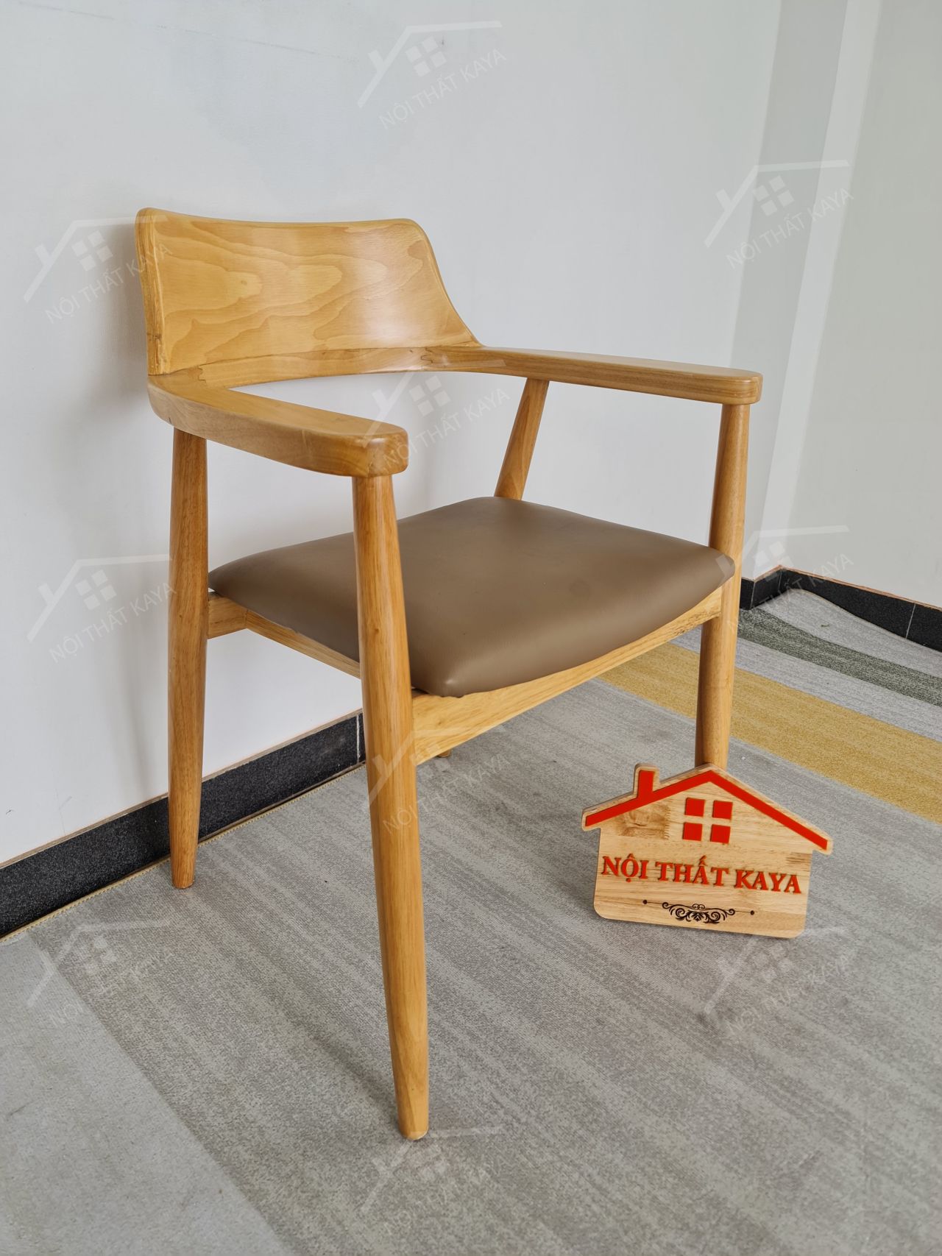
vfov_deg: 69.4
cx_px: 471
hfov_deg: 54.9
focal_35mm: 25
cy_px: 628
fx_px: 907
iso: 50
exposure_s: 1/100
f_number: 1.8
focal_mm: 7
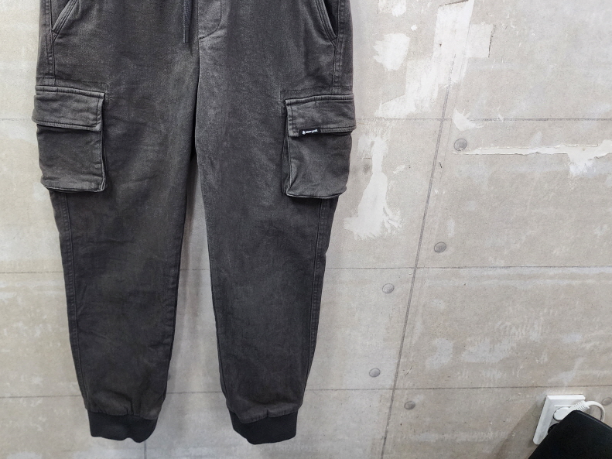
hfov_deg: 55.8
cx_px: 214
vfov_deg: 43.5
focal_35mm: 32
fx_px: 566
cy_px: 150
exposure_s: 1/120
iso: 250
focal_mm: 6.4
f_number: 1.8
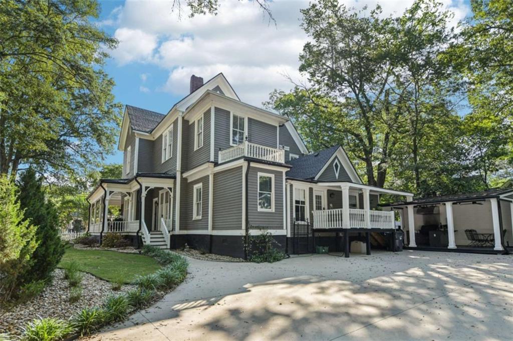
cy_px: 170
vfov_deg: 64.5
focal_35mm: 19
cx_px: 256
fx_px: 271
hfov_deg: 86.9
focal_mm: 19
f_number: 8
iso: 400
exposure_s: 1/320
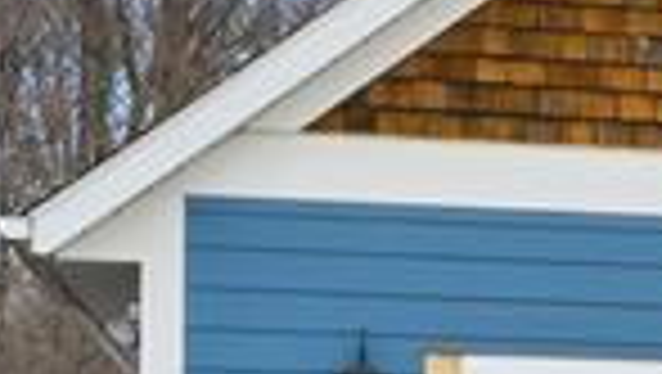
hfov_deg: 8.2
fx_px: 3707
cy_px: 599
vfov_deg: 5.7
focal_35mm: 211
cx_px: 2171
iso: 250
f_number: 8
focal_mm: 29
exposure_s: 1/8000
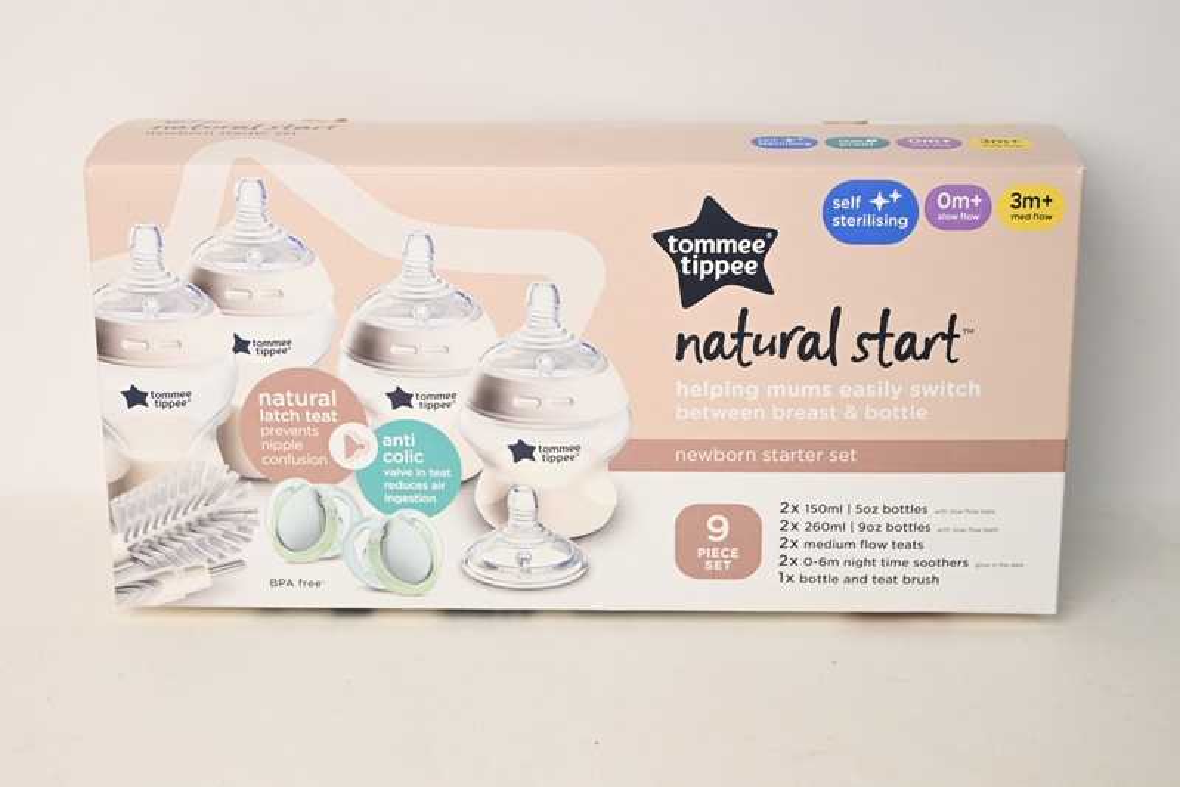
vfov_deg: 22.1
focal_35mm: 62
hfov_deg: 32.6
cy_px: 394
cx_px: 590
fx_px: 2016
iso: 200
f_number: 5.6
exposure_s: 1/250
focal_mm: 41
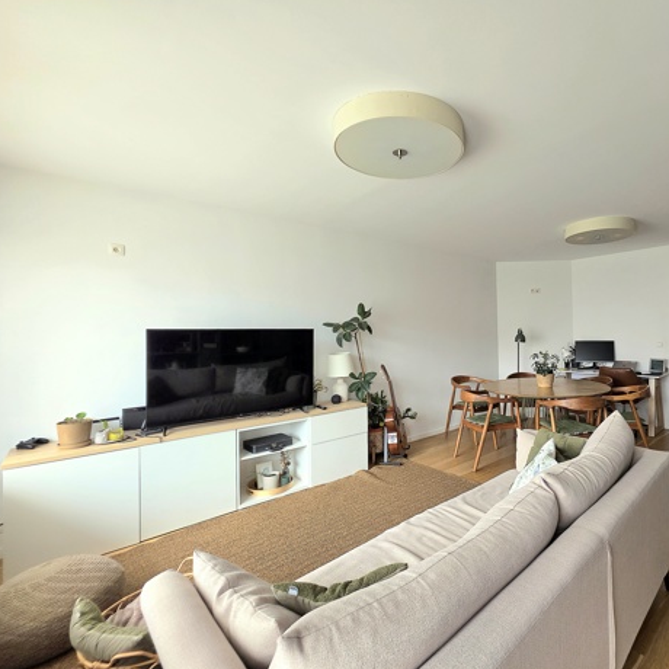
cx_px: 438
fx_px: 350
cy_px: 330
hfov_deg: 84.8
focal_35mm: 16
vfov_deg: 87.4
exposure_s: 1/101
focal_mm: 2.2
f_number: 1.9
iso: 80
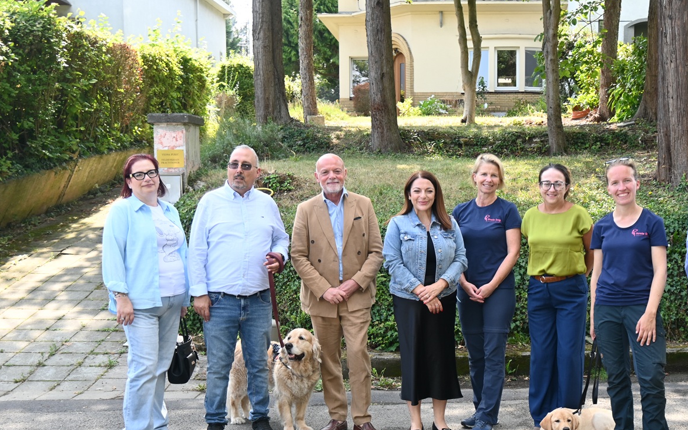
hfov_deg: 41.5
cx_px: 434
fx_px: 900
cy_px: 288
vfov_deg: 26.7
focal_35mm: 48
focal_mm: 24.5
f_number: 4.2
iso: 180
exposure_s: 1/200
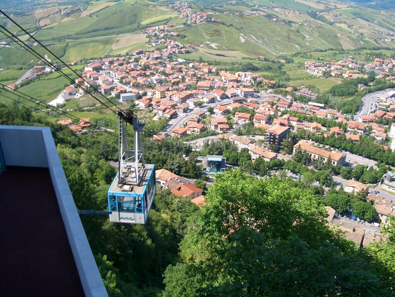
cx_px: 198
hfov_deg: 52.6
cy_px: 148
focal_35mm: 35
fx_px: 399
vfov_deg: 40.7
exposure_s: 1/250
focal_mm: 5.8
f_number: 4.3
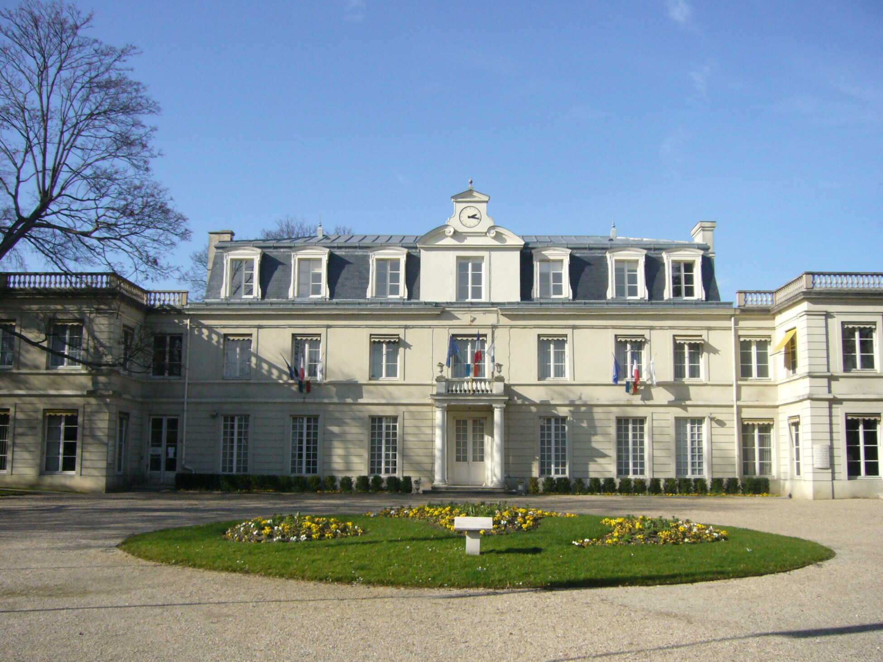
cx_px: 442
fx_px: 893
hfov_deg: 52.6
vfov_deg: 40.7
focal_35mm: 35
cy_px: 331
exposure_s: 1/1000
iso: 200
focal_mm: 5.8
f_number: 5.6
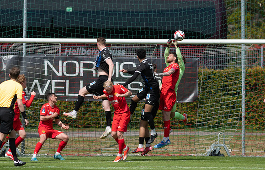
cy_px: 109
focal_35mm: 751
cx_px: 163
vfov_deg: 1.8
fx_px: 5459
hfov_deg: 2.8
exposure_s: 1/2000
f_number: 3.2
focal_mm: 300
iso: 100
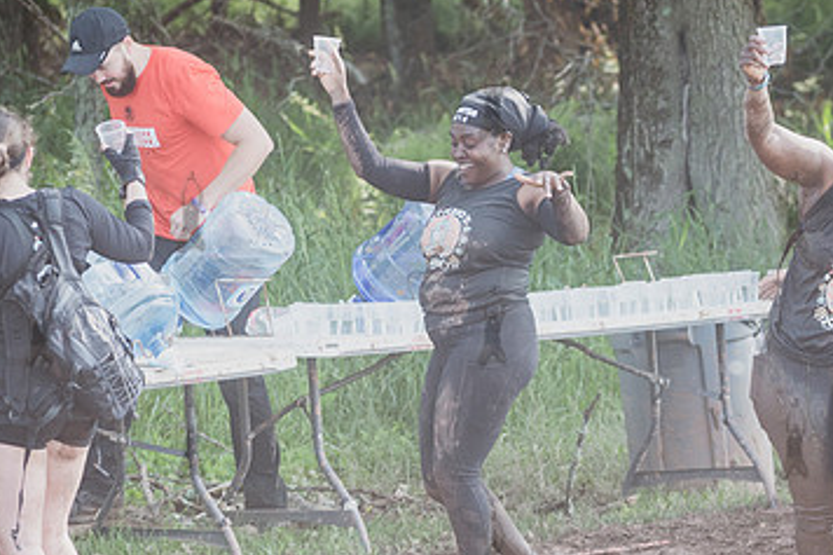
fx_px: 7909
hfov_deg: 6.0
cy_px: 340
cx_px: 719
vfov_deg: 4.0
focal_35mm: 342
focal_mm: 135
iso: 250
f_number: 4.5
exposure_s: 1/250
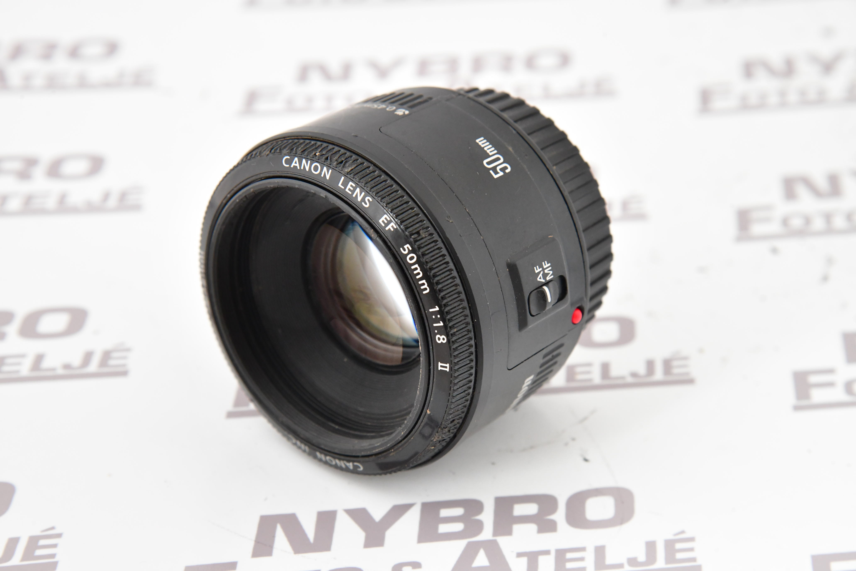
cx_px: 428
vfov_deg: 11.4
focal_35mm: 120
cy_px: 286
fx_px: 2853
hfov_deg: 17.1
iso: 3200
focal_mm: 120
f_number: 11
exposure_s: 1/60
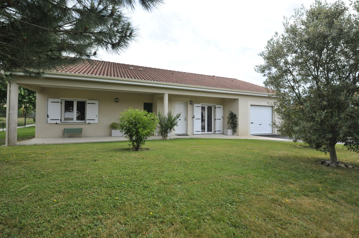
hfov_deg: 100.5
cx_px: 180
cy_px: 119
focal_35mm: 15
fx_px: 149
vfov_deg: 77.2
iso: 800
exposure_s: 1/500
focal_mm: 10
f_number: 11
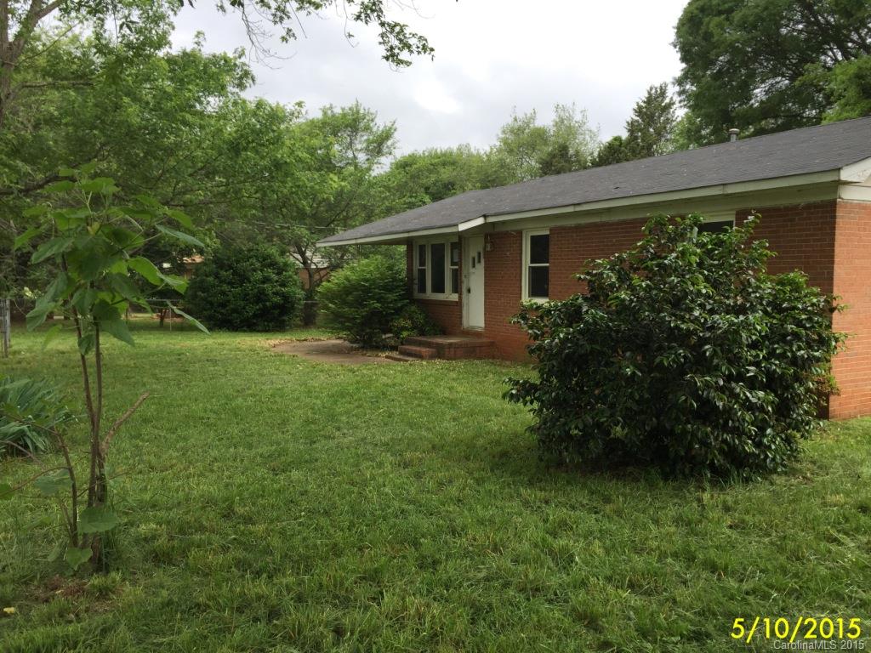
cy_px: 326
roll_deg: -1.3
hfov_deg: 61.7
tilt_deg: -4.4
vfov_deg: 48.2
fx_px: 730
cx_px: 436
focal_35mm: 29
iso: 32
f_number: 2.2
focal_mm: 4.15
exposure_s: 1/807
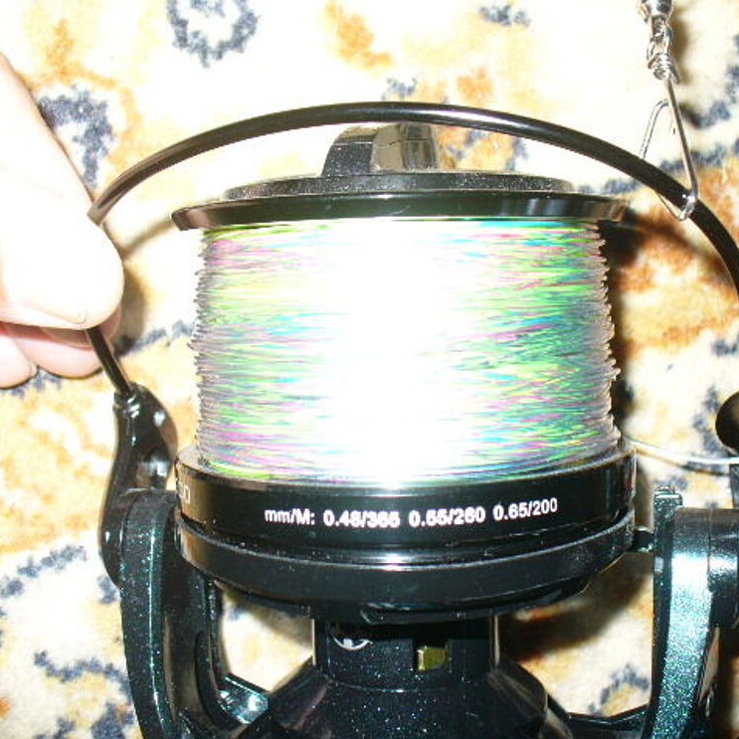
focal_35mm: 44
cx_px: 400
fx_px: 1063
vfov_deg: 38.3
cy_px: 372
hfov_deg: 38.3
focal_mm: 6.1
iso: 80
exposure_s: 1/30
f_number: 2.8
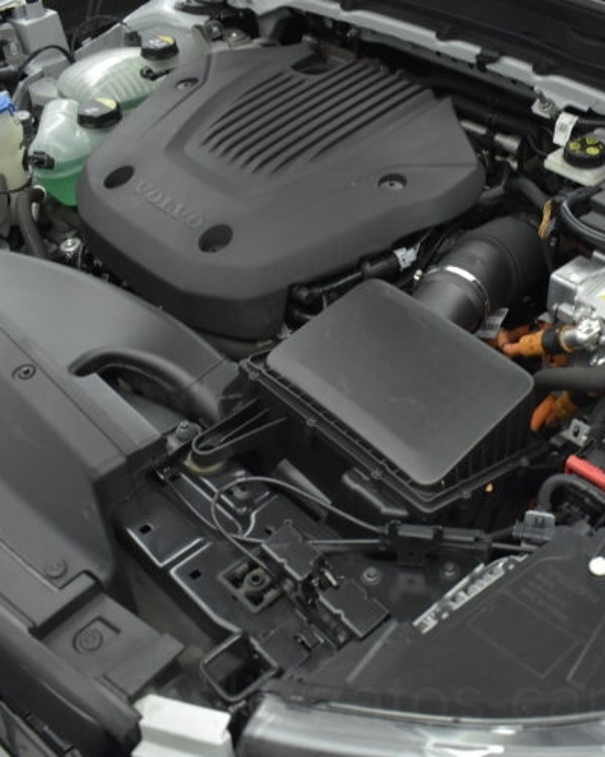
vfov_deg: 46.8
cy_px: 369
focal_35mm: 39
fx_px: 873
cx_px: 417
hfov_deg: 37.7
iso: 1600
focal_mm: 18
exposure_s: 1/100
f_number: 3.5
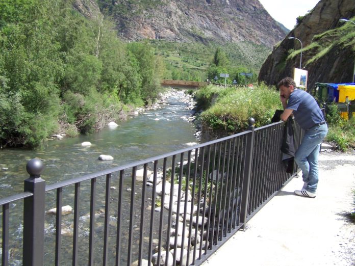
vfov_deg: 37.7
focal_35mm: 38
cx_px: 178
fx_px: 390
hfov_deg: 49.0
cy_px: 133
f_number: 2.8
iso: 64
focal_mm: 6.3
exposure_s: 1/400
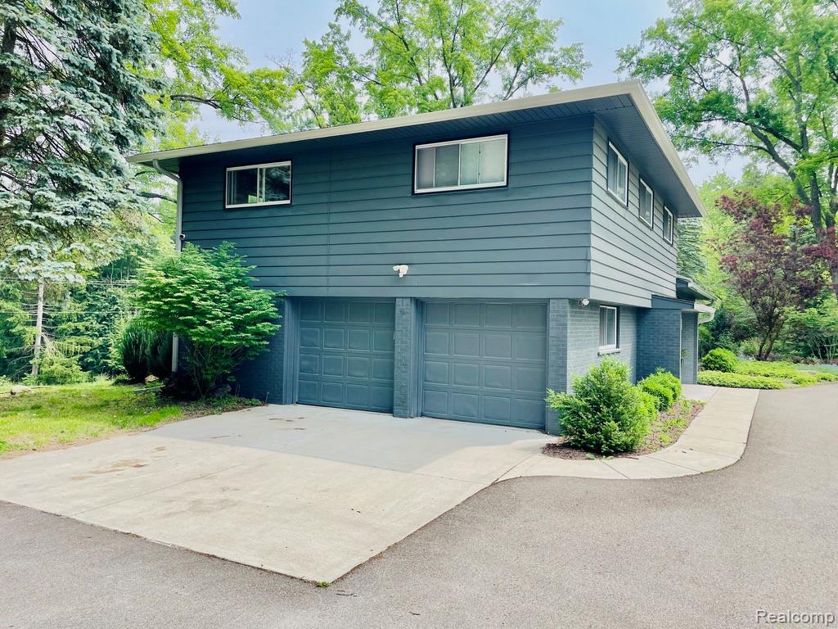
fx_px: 629
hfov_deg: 67.3
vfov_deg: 53.1
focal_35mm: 26
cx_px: 419
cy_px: 314
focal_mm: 4.2
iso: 32
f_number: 1.6
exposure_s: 1/1618
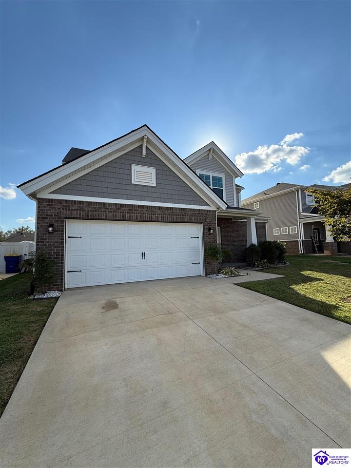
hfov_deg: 85.7
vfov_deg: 102.1
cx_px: 176
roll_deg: +1.0
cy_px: 234
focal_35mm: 14
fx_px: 189
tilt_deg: +5.0
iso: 64
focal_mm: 2.22
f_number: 2.2
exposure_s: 1/1848
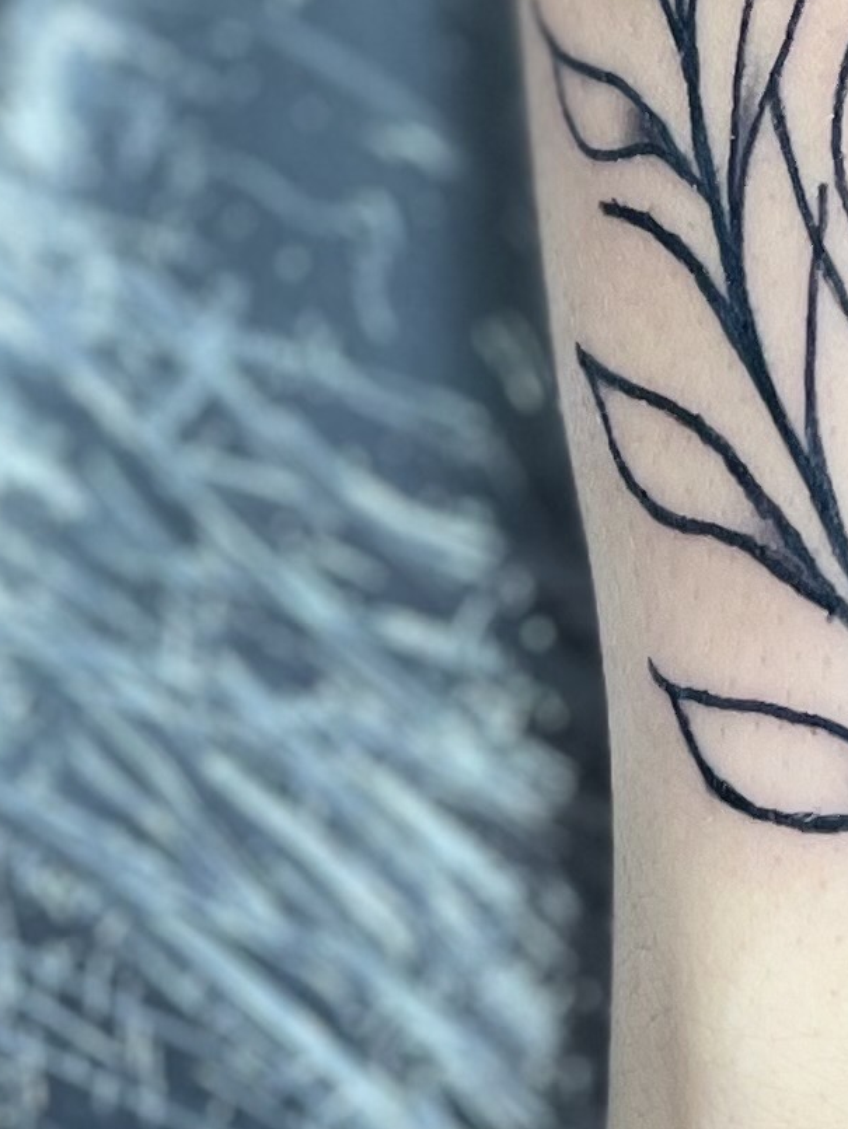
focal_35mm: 130
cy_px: -139
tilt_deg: -69.0
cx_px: 1292
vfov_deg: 14.8
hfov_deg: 11.0
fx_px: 4244
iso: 100
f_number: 1.6
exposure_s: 1/120
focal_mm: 5.1
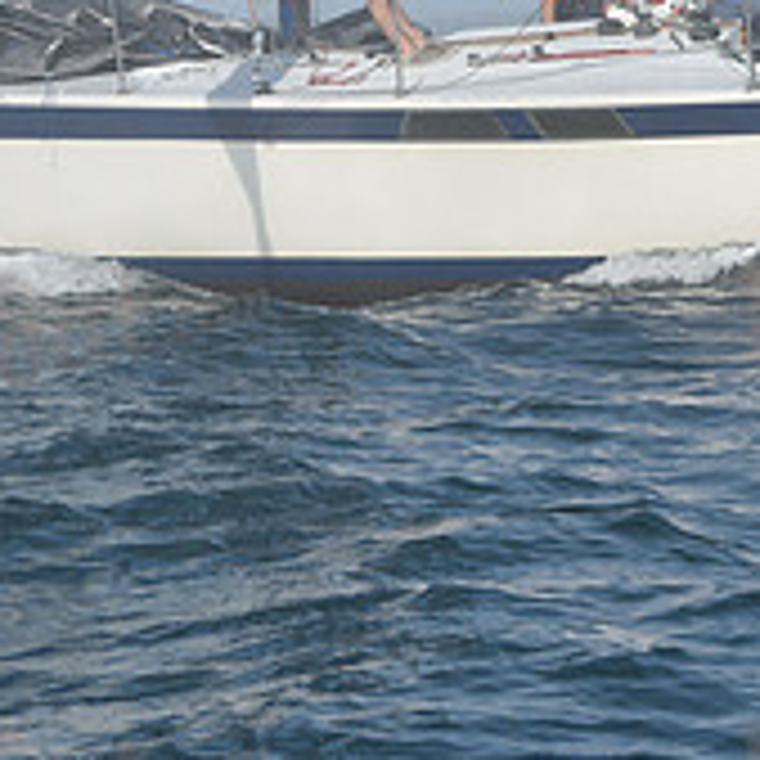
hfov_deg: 8.6
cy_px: 70
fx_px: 5067
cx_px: 508
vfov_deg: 8.5
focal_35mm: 204
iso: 320
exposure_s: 1/1250
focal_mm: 70
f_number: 9
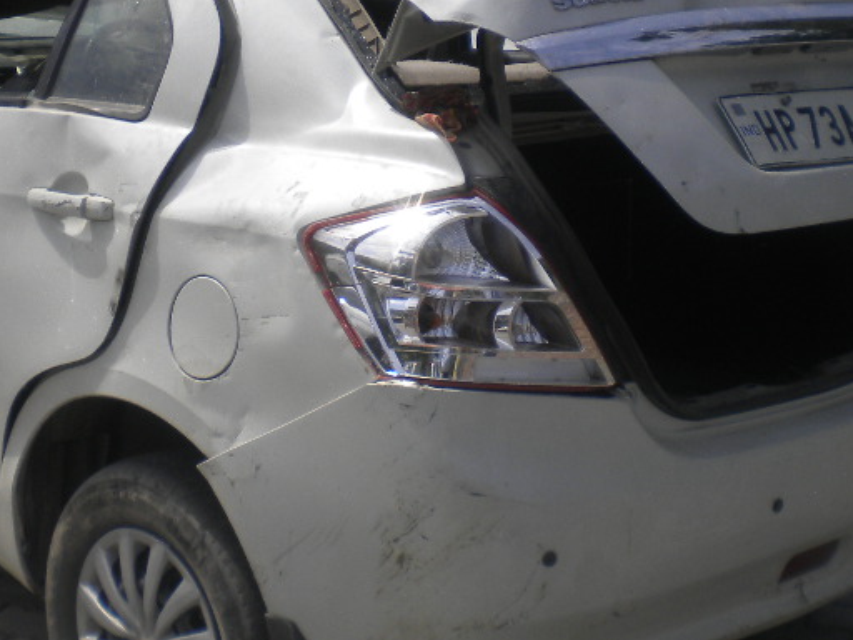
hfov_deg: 27.7
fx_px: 1725
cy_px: 292
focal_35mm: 70
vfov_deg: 21.0
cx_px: 313
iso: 80
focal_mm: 6.3
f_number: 4.6
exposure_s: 1/768
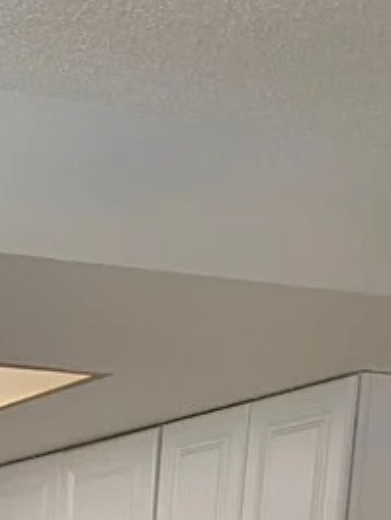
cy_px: 981
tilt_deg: -10.8
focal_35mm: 100
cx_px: -340
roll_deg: +0.8
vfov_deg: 16.1
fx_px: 1504
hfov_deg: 13.2
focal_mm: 4.25
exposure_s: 1/60
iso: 100
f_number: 1.8
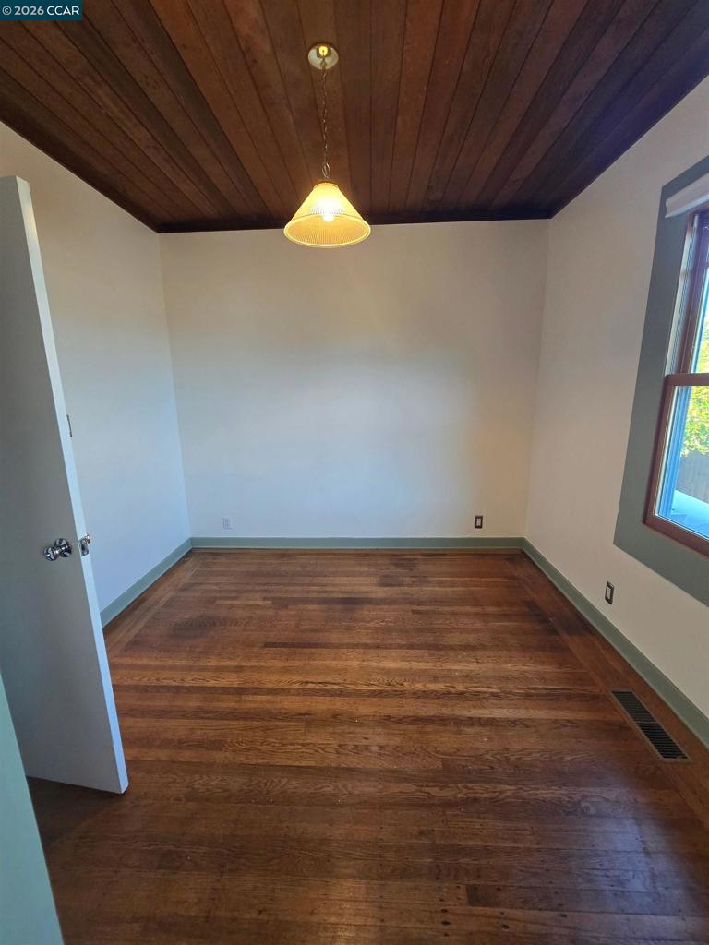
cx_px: 354
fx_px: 355
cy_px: 472
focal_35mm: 13
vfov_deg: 106.2
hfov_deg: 89.9
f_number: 2.2
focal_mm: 2.2
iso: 200
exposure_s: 1/60
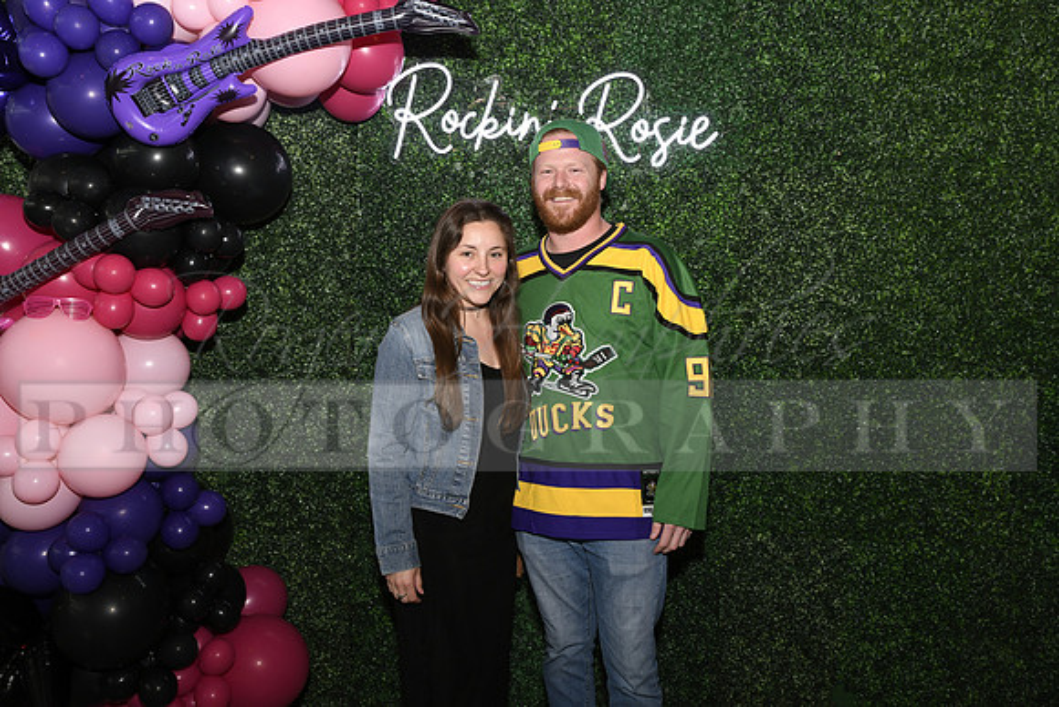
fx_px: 853
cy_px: 354
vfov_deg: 45.0
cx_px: 530
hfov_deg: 63.6
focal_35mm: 29
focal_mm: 29
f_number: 6.3
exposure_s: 1/60
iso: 500
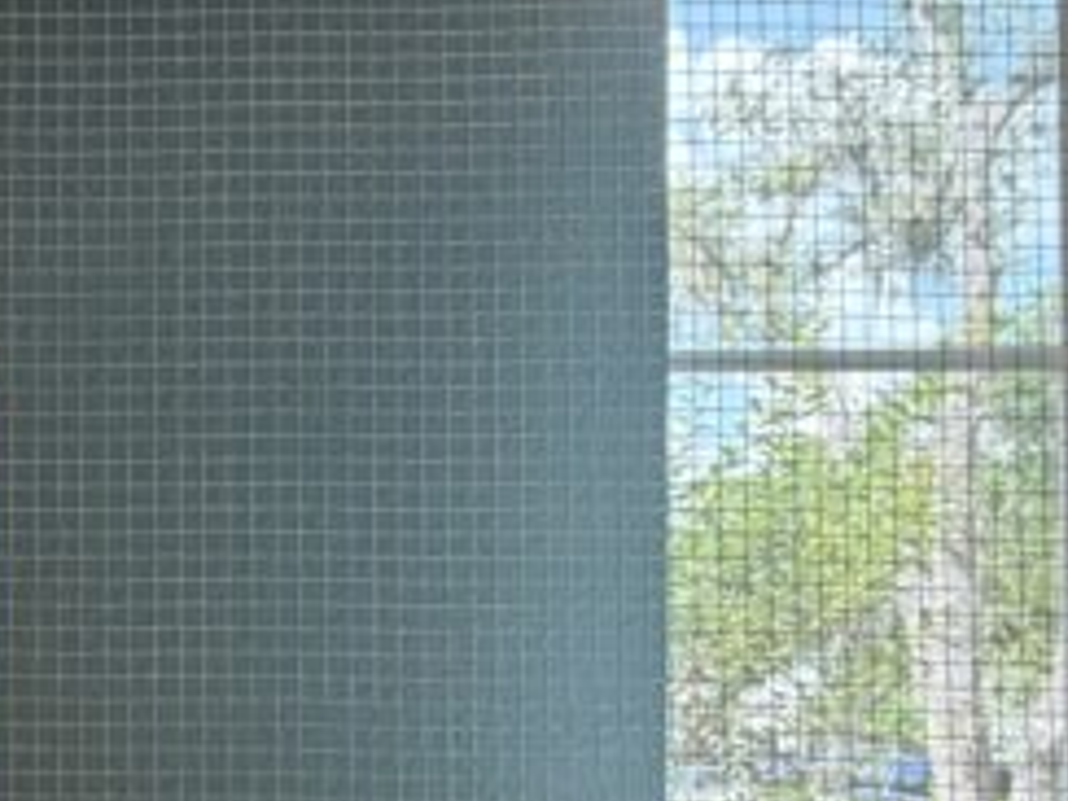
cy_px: 696
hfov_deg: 39.6
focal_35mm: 44
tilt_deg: +1.7
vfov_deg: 31.6
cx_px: 92
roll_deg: -0.6
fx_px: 1358
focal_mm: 2.22
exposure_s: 1/120
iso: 125
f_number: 2.2
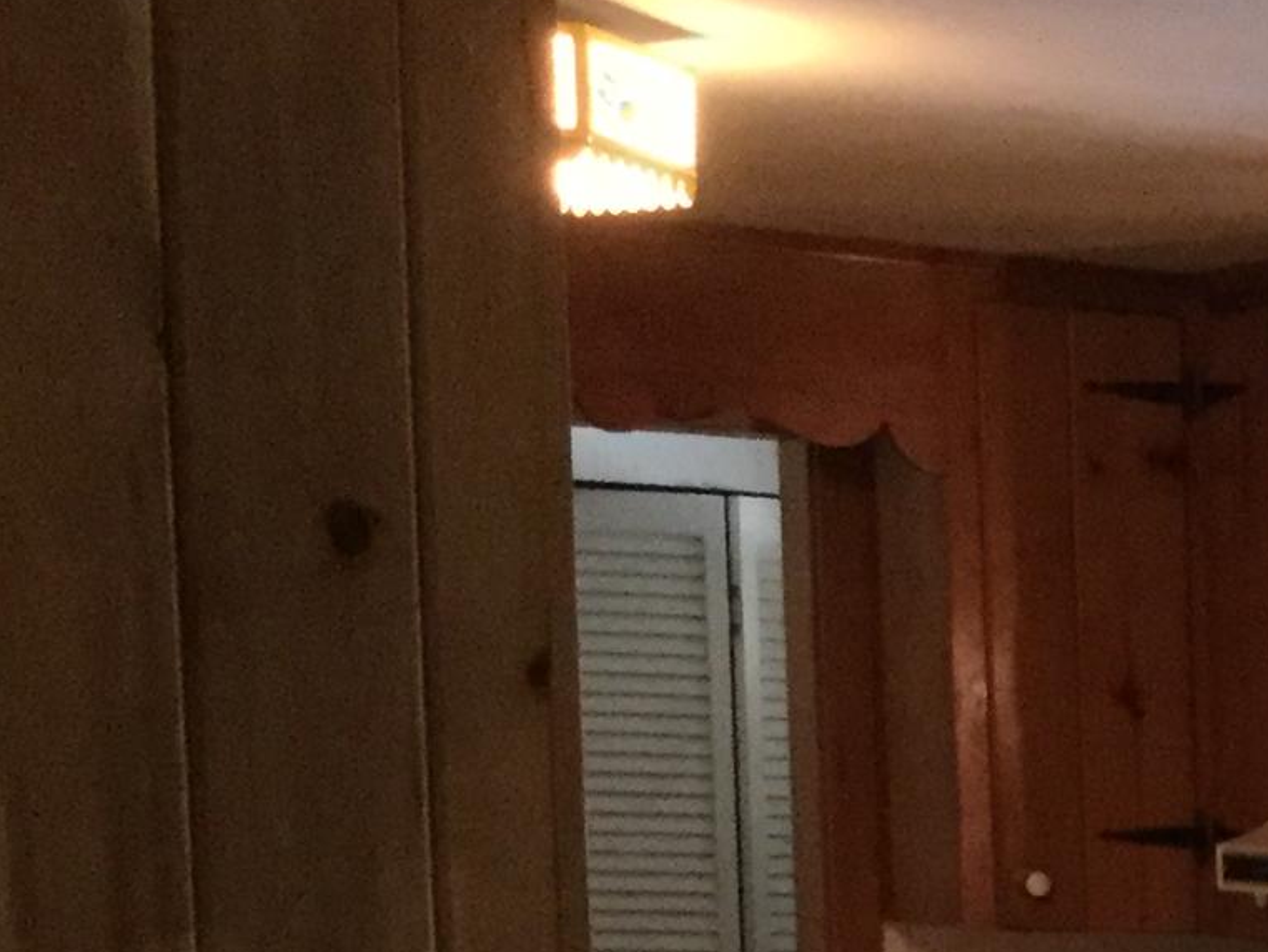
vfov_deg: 11.5
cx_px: 2215
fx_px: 4470
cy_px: 1556
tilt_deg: -8.6
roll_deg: -2.3
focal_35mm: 122
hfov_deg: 14.4
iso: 200
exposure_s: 1/30
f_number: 2.4
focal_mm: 3.3
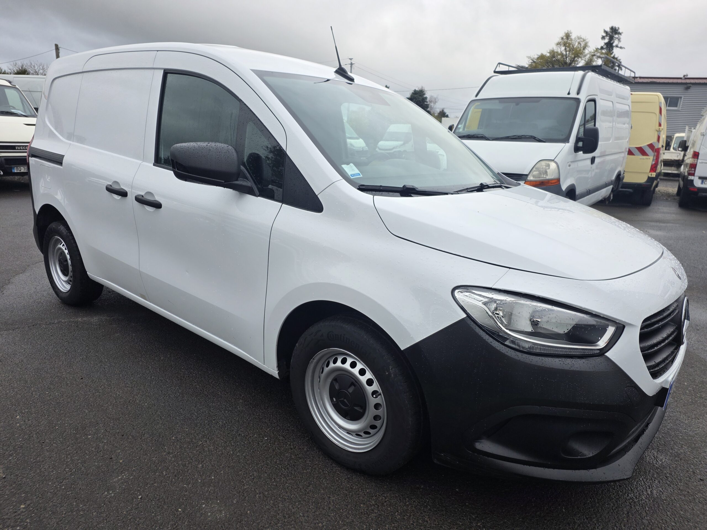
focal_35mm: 23
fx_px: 470
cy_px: 265
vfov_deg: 58.9
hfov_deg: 73.9
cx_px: 354
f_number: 1.7
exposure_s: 1/359
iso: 32
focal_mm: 6.25
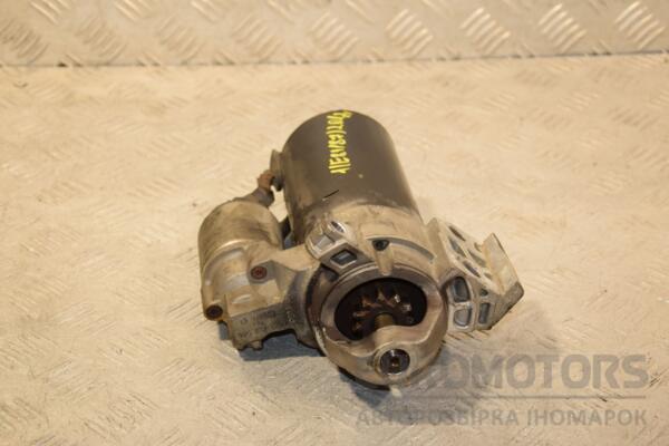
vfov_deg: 18.2
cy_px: 223
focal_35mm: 75
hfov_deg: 27.0
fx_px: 1394
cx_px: 334
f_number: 6.3
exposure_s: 1/200
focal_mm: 50
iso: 800
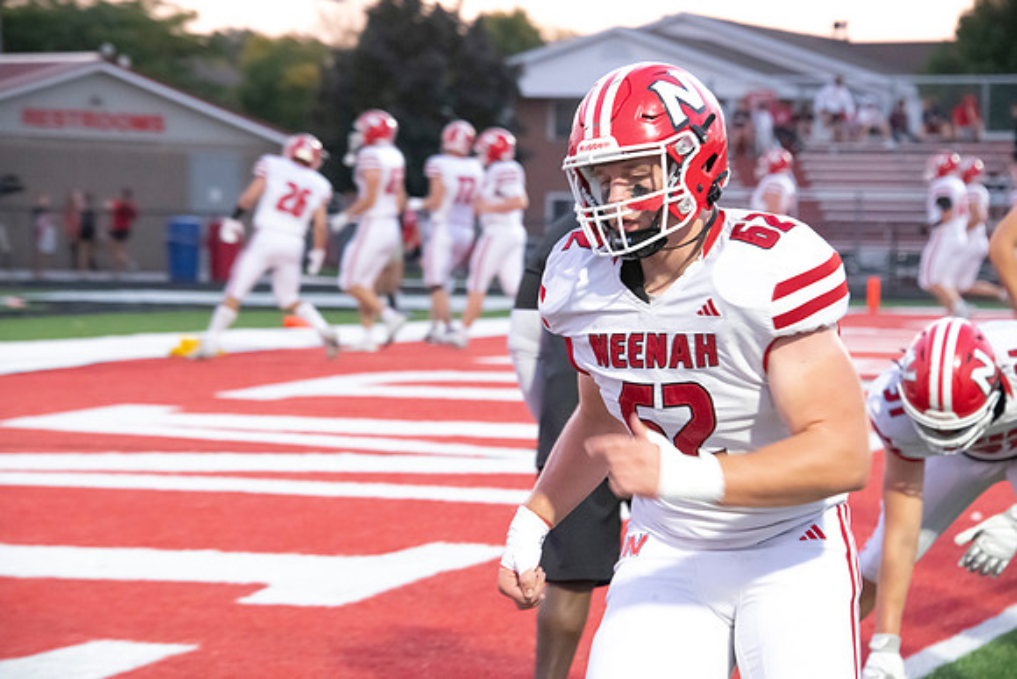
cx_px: 508
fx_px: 4803
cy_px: 340
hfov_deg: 12.1
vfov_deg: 8.1
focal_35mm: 170
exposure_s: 1/250
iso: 10000
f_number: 7.1
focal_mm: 170
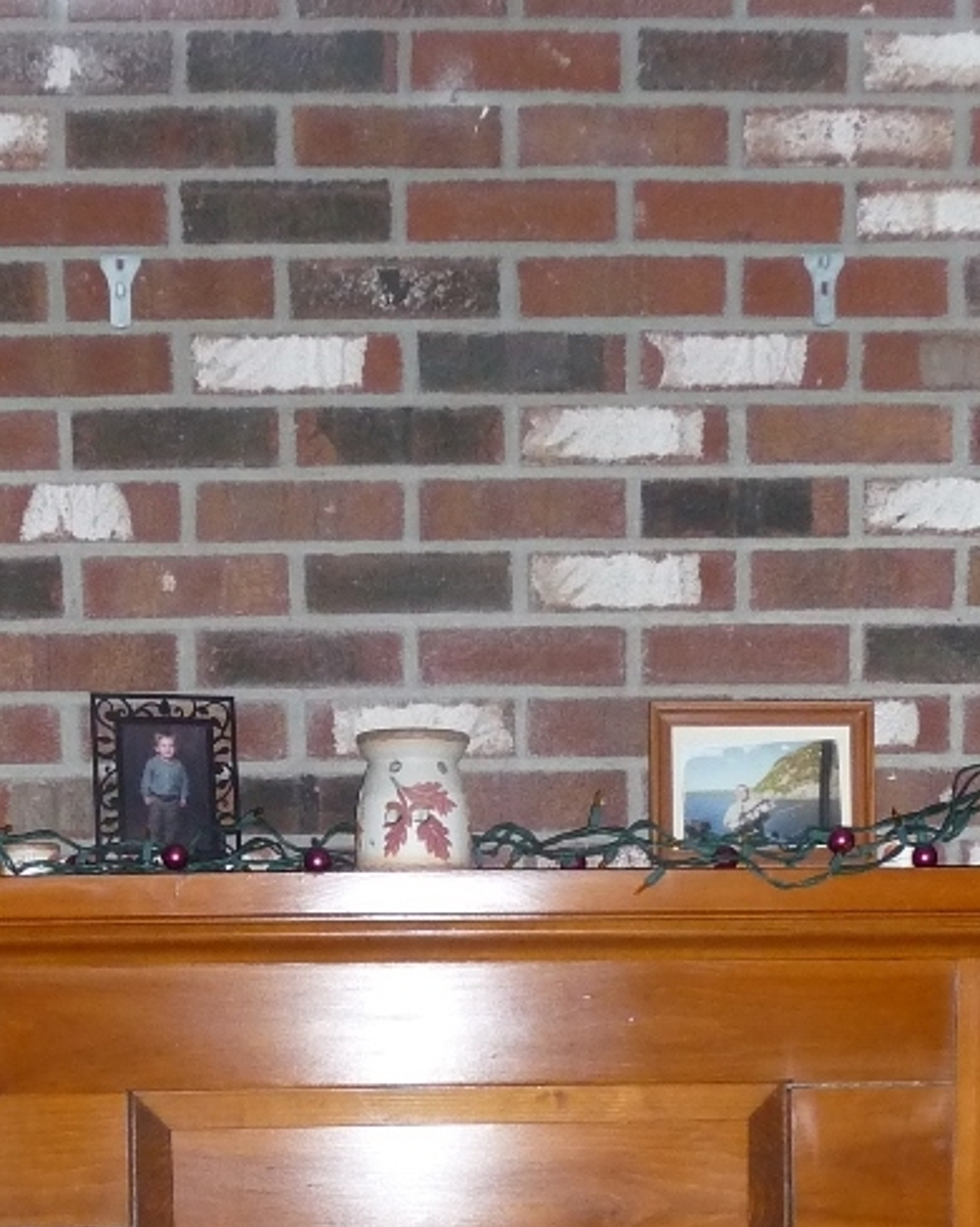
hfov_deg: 23.8
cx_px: 413
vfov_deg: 28.1
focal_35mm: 64
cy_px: 1187
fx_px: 2322
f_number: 3.3
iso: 320
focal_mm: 4.7
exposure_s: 1/30
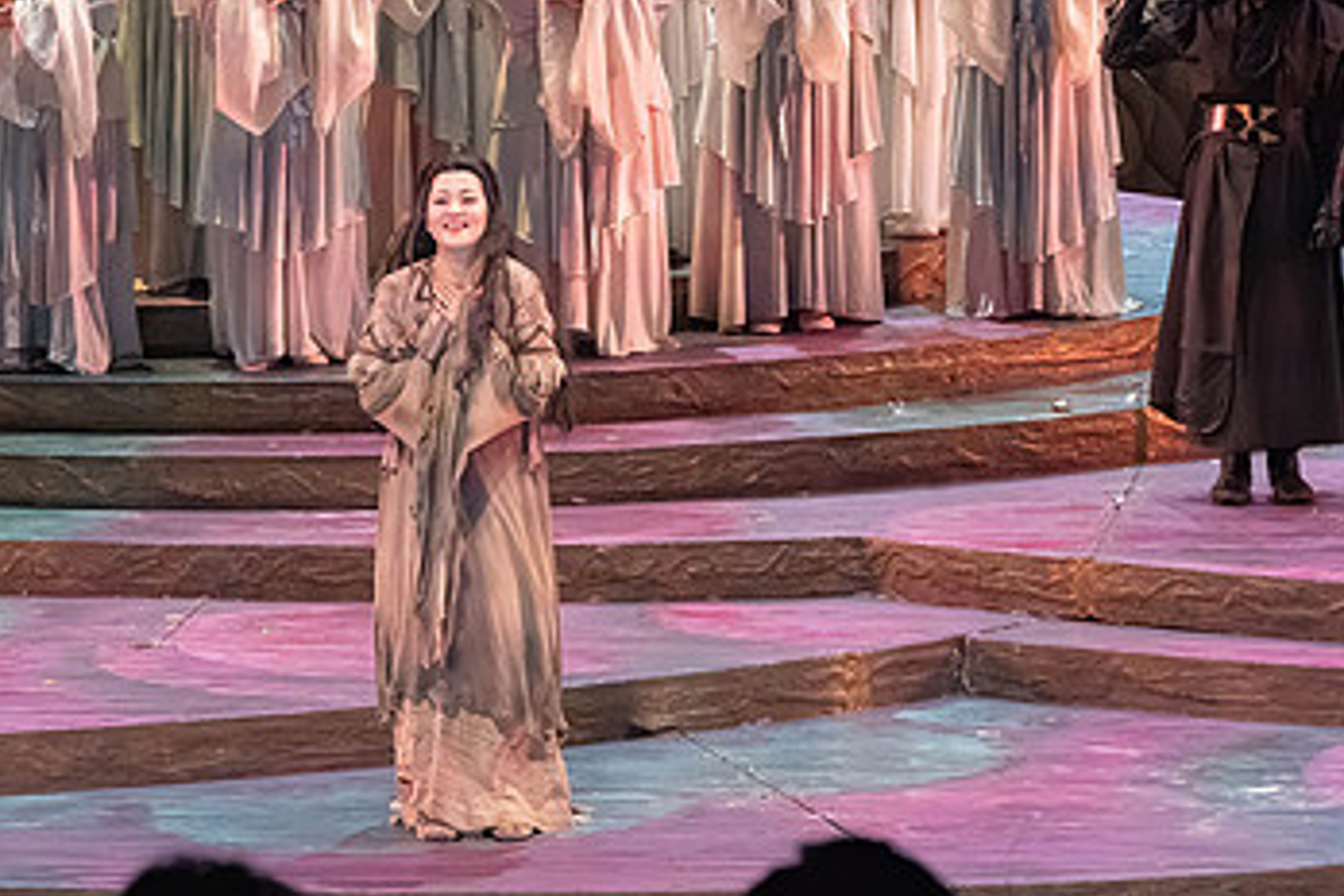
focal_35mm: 288
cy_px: 203
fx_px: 10751
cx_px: 394
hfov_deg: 7.1
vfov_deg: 4.8
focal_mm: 173
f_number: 10
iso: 20000
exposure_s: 1/1000
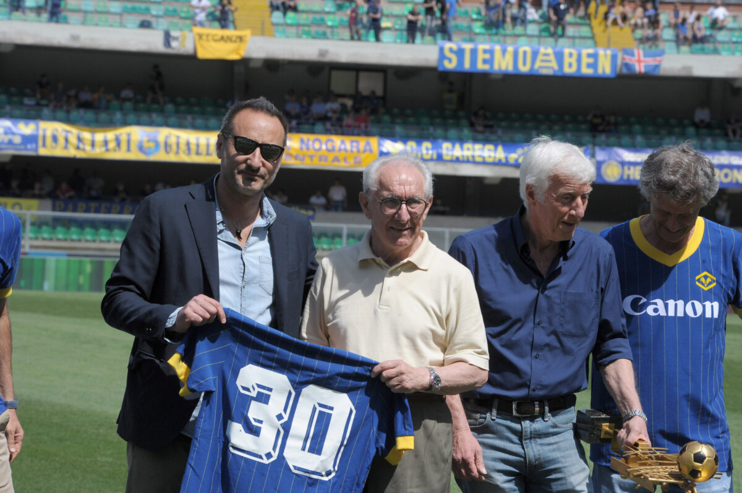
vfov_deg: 8.6
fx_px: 3295
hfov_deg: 12.8
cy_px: 246
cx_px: 371
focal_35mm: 160
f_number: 11
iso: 640
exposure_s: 1/800
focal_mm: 160
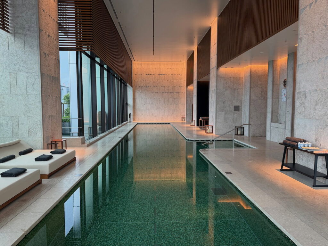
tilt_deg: -4.3
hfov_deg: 71.6
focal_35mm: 24
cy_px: 123
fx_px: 227
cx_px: 164
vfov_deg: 56.8
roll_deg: +0.7
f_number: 1.78
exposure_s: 1/50
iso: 125
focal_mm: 6.76
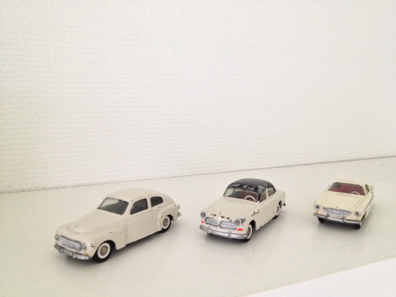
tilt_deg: -11.1
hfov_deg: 52.6
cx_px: 198
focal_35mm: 35
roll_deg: -1.3
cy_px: 148
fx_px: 400
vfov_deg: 40.7
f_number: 2.4
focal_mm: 4.28
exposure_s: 1/20
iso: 250
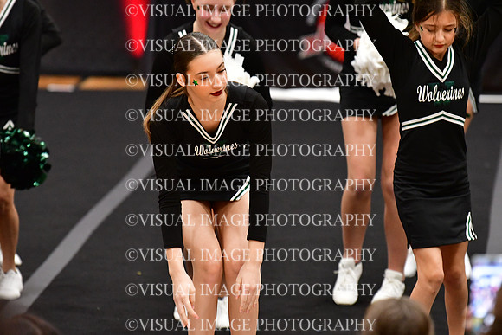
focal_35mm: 300
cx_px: 251
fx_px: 4184
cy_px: 168
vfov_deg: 4.6
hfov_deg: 6.9
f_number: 3.5
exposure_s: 1/500
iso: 5000
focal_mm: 200
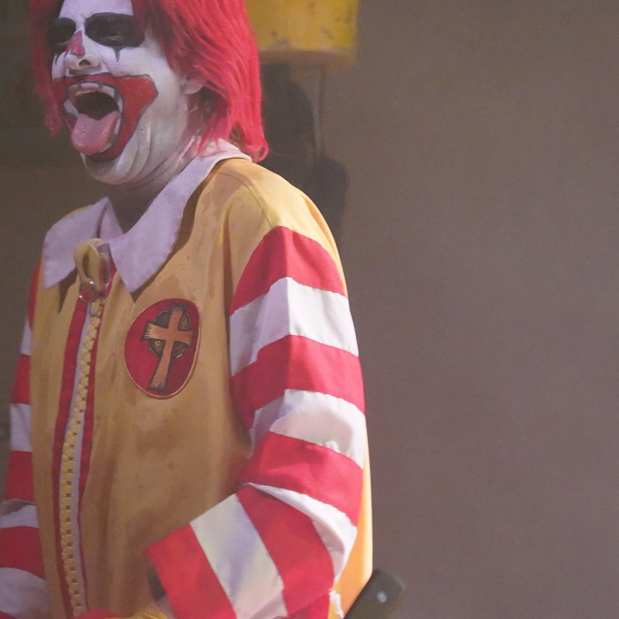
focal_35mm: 234
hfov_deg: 7.4
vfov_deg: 7.5
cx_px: -115
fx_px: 4734
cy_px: 222
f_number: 4
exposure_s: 1/160
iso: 8000
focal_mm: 93
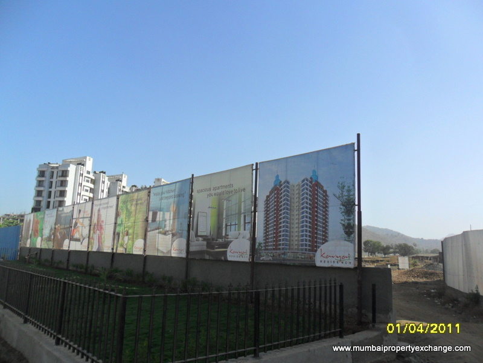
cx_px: 242
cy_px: 182
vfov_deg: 51.4
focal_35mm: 27
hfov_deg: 65.3
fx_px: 377
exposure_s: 1/180
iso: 100
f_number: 8.9
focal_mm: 4.9
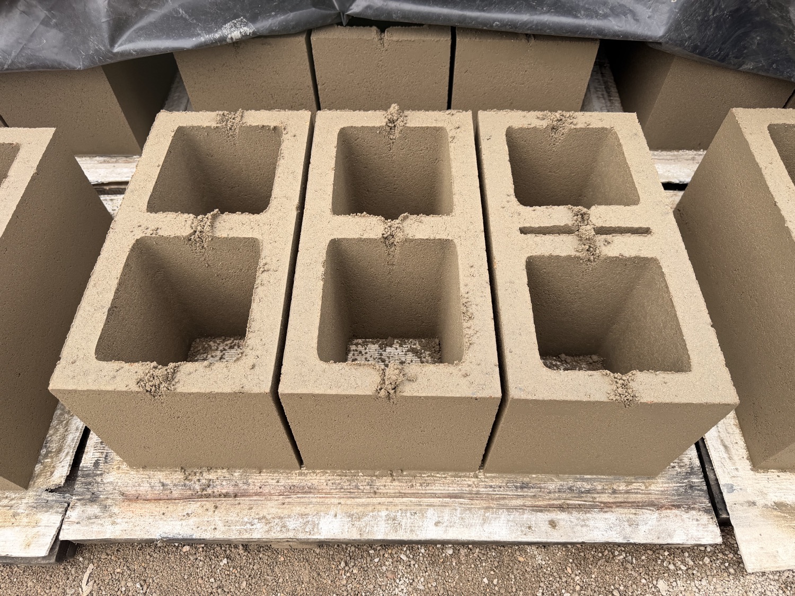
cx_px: 398
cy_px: 298
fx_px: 551
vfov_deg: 56.8
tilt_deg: -56.2
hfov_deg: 71.6
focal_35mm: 24
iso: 80
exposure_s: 1/1464
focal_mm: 6.76
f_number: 1.78
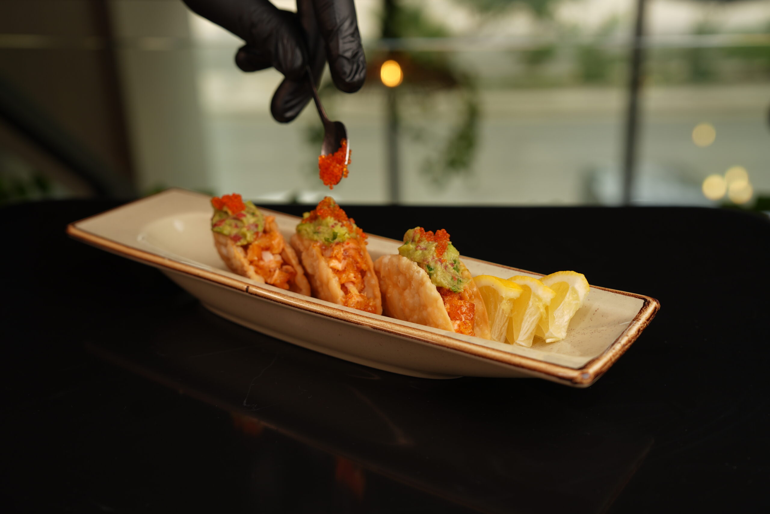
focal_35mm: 45
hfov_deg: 43.6
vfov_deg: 29.9
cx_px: 385
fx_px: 962
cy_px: 257
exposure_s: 1/63.7
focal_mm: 45
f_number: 4.5
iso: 80
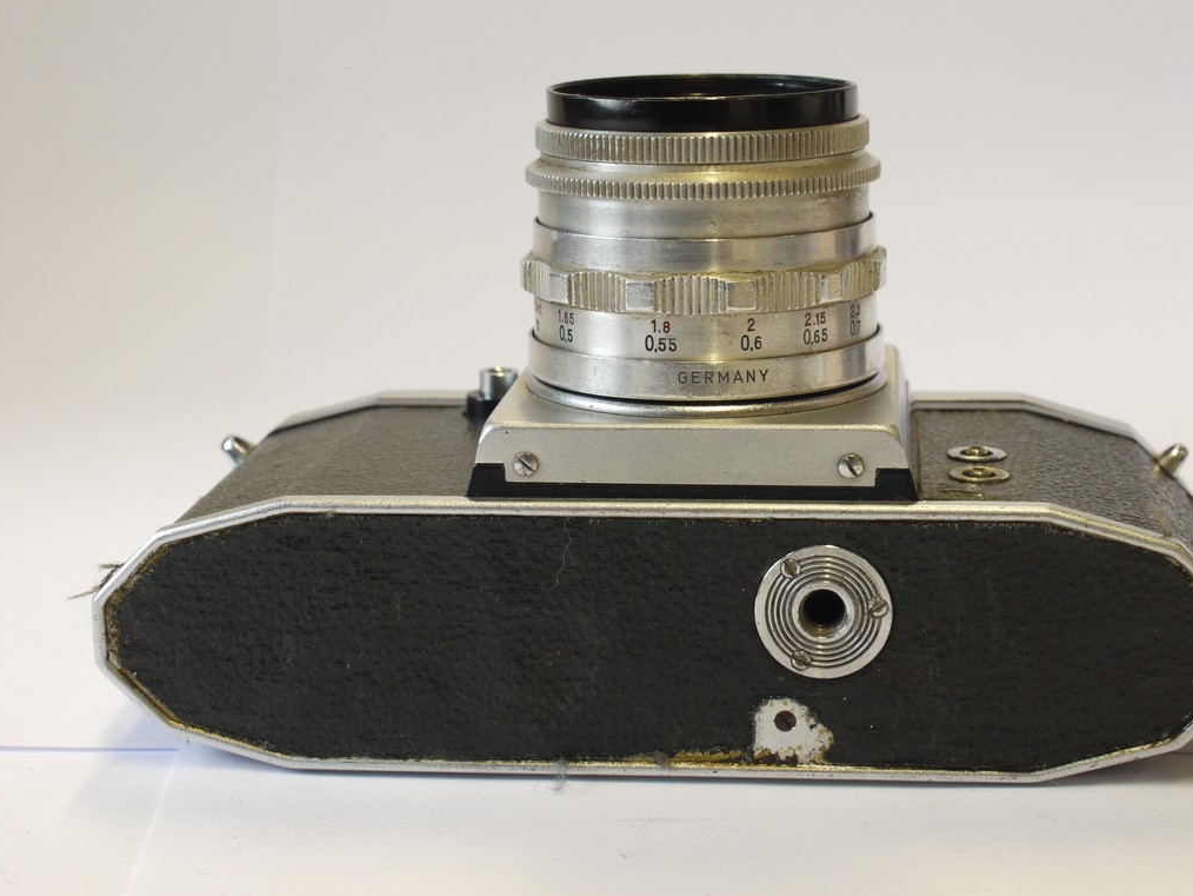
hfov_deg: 27.4
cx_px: 673
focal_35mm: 71
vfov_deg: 20.7
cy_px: 387
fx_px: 2448
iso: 400
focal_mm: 30
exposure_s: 1/20
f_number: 9
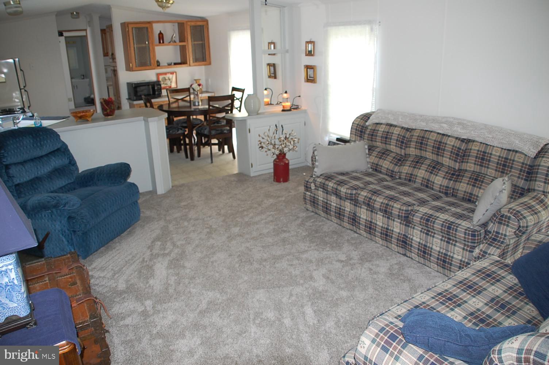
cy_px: 182
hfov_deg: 67.4
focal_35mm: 27
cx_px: 274
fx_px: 411
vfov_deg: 47.8
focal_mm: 18
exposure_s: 1/60
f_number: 3.5
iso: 400
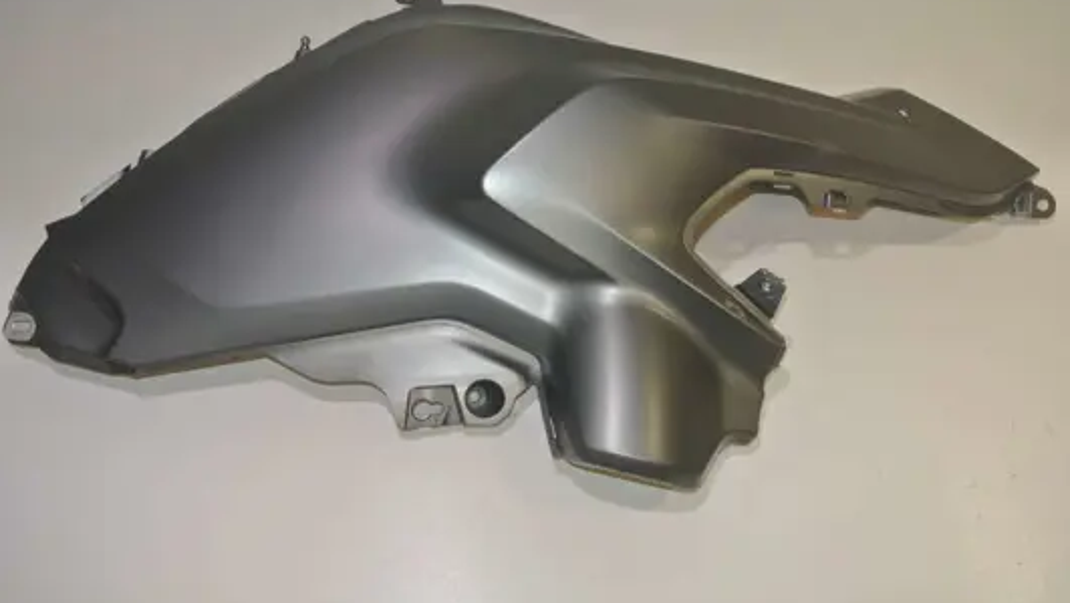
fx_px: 965
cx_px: 534
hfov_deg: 58.0
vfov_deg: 34.7
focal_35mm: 34
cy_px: 300
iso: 200
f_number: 3.8
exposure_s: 1/60
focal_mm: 12.2
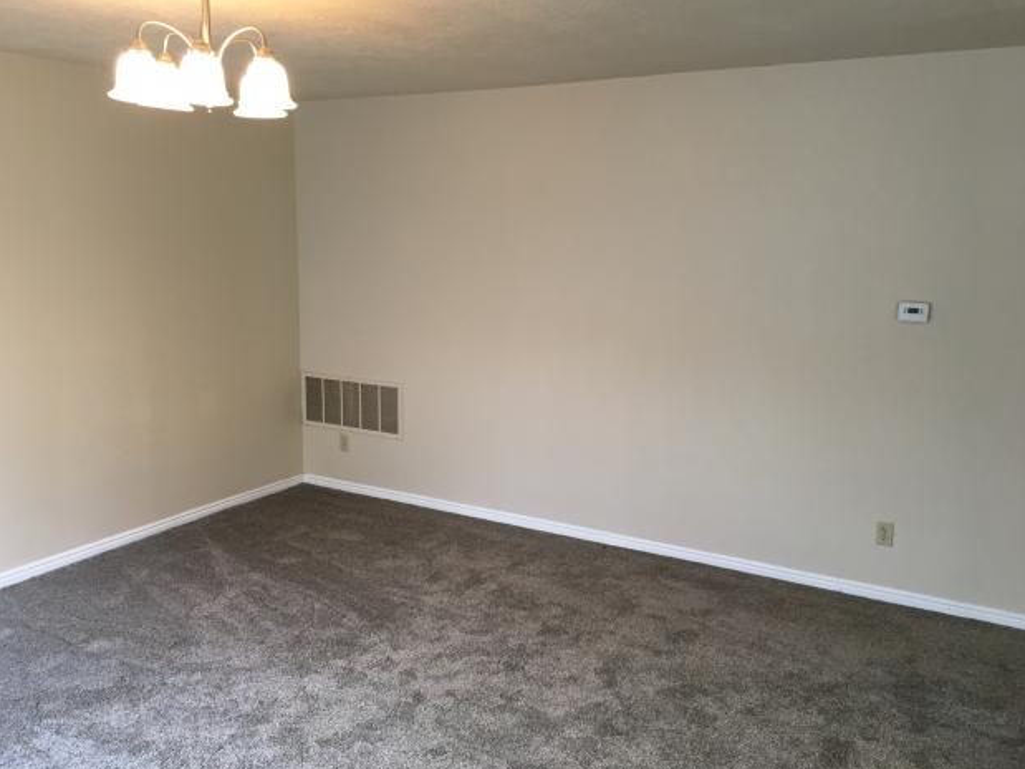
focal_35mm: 30
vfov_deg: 46.8
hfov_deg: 60.0
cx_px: 500
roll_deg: -0.7
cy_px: 393
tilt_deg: -10.5
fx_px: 888
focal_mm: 4.15
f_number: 2.2
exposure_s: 1/30
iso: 100
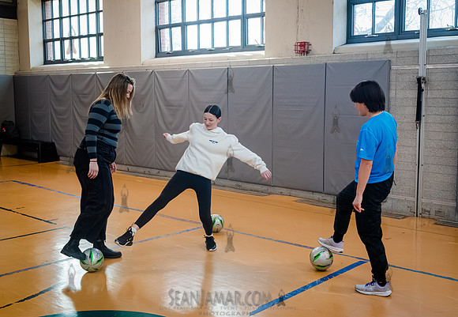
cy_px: 151
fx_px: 537
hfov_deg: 46.2
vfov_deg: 32.8
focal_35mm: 42
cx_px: 231
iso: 8000
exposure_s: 1/800
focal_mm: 35
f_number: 5.6
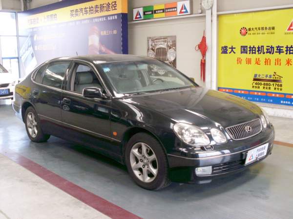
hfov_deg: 49.0
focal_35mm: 38
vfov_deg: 37.7
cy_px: 110
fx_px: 322
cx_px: 146
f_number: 2.8
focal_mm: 6.3
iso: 100
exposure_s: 1/90
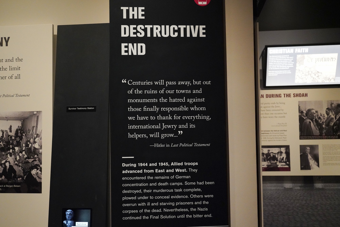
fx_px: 349
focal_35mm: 37
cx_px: 170
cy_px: 114
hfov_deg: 51.9
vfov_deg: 36.0
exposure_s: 1/100
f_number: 5
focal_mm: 37
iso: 8000
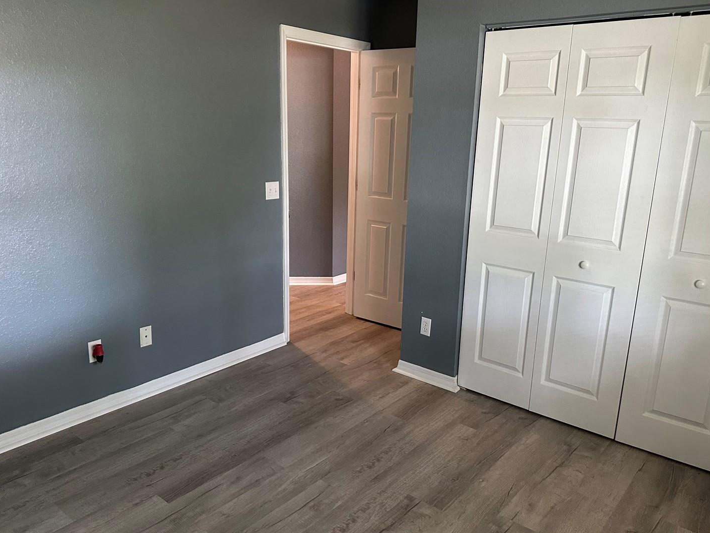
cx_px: 364
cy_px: 275
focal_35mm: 27
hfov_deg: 65.3
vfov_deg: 51.4
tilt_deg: -14.9
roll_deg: -1.7
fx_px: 554
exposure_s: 1/60
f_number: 1.78
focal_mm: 6.86
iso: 400
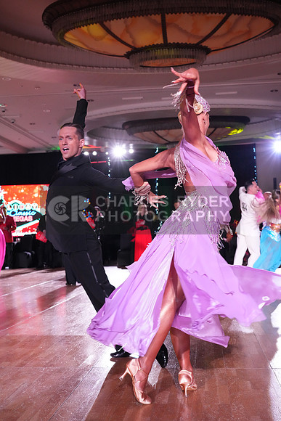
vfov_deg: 44.5
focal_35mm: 44
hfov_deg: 30.5
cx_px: 140
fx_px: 515
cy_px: 210
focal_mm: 44
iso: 6400
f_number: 5
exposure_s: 1/320
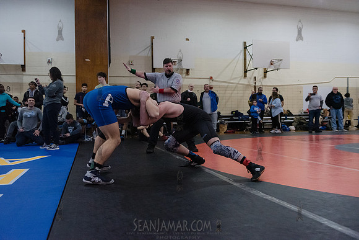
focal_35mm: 32
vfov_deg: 41.1
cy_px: 120
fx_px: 319
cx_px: 180
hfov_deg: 58.7
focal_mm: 32
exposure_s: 1/400
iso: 8000
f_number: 3.2
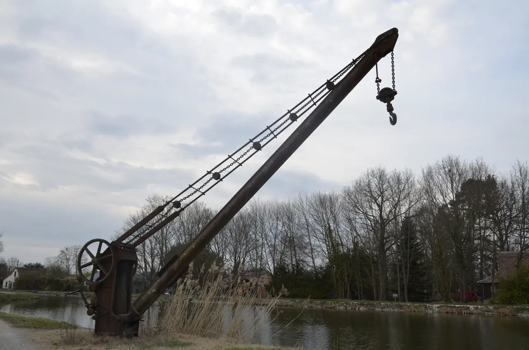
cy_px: 175
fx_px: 440
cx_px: 264
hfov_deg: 62.0
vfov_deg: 43.4
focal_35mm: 30
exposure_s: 1/200
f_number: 8
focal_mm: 20
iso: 200
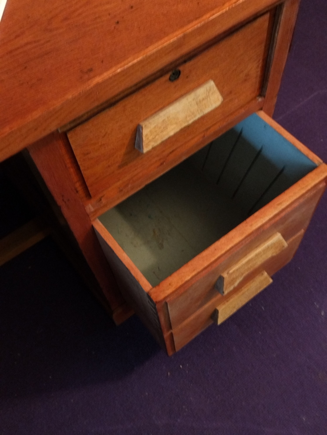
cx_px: 164
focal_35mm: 27
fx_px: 340
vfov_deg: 65.3
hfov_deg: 51.4
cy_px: 218
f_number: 1.79
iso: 538
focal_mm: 4.74
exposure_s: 1/17
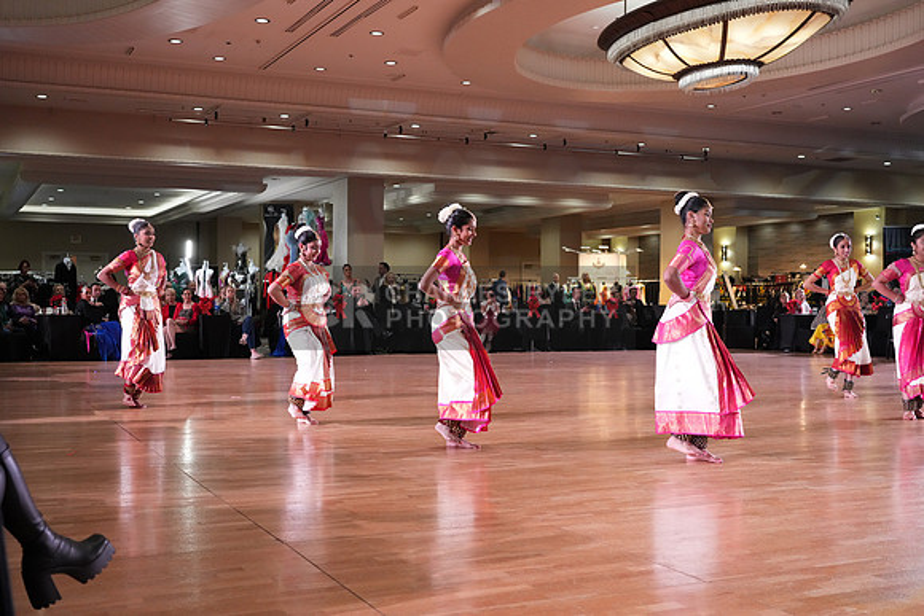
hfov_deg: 48.4
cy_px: 308
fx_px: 1027
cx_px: 462
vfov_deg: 33.4
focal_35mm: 40
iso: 5000
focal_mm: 40
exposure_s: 1/320
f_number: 5
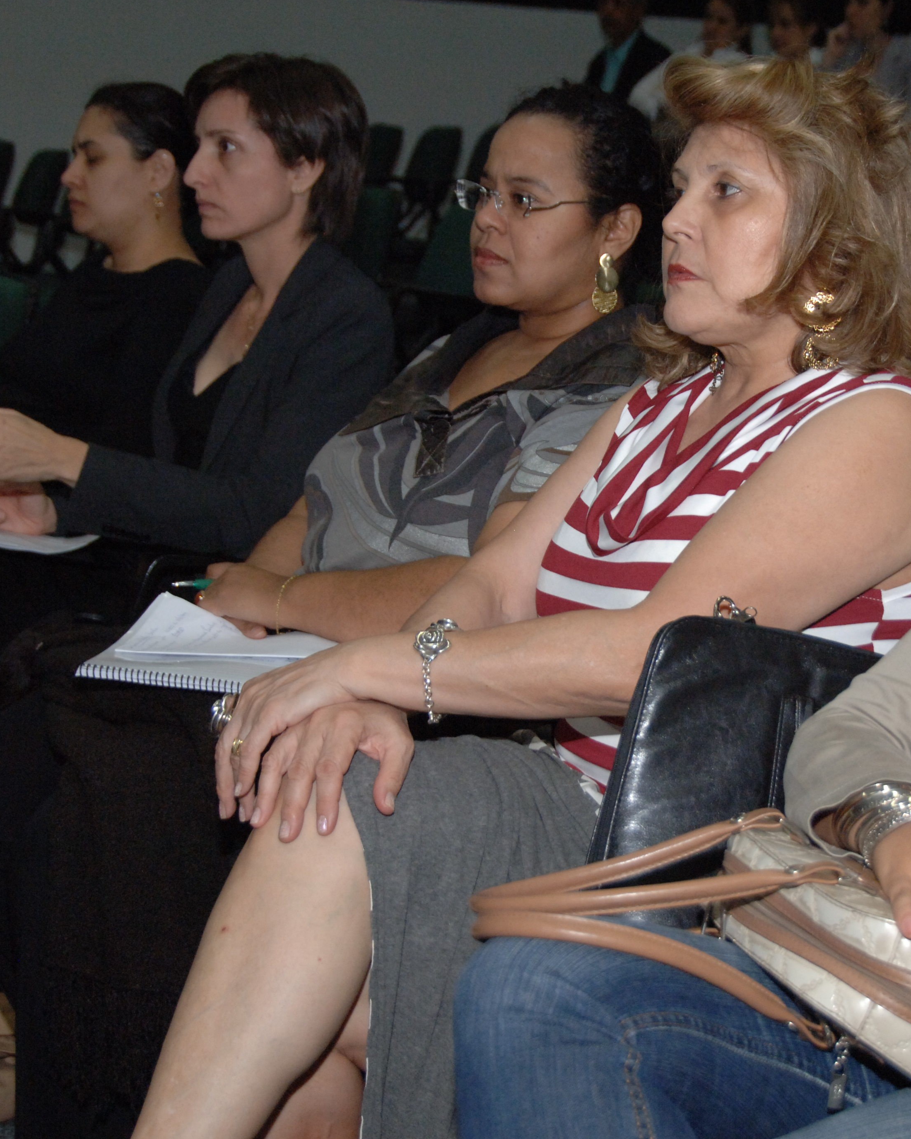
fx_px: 2586
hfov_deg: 19.8
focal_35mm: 77
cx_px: 675
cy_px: 553
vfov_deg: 24.8
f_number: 4.5
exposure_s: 1/250
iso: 800
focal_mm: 35
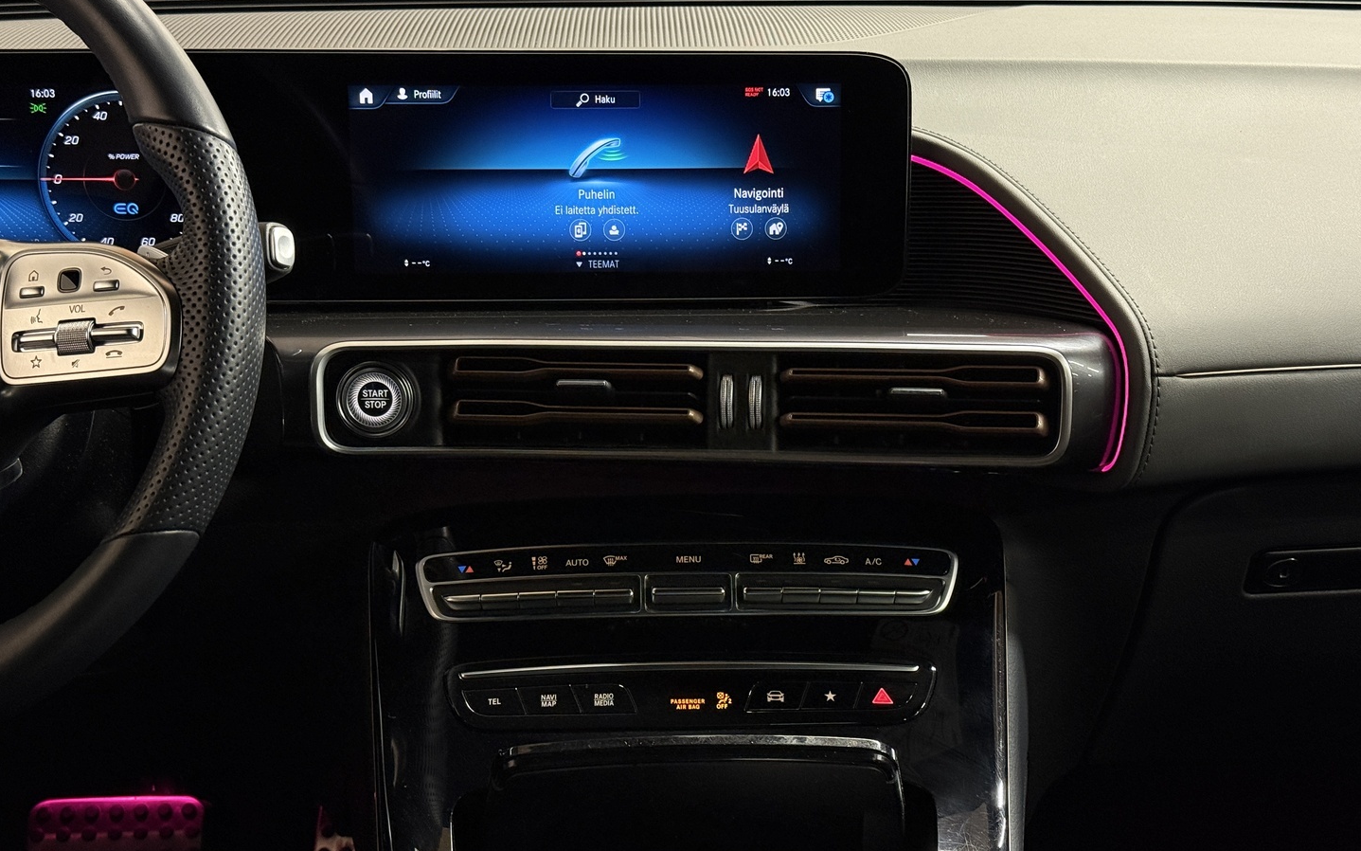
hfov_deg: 39.6
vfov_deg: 25.3
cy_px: 485
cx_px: 680
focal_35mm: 51
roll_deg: +0.5
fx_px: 1892
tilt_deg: -17.3
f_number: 1.78
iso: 320
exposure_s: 1/40
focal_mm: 6.76
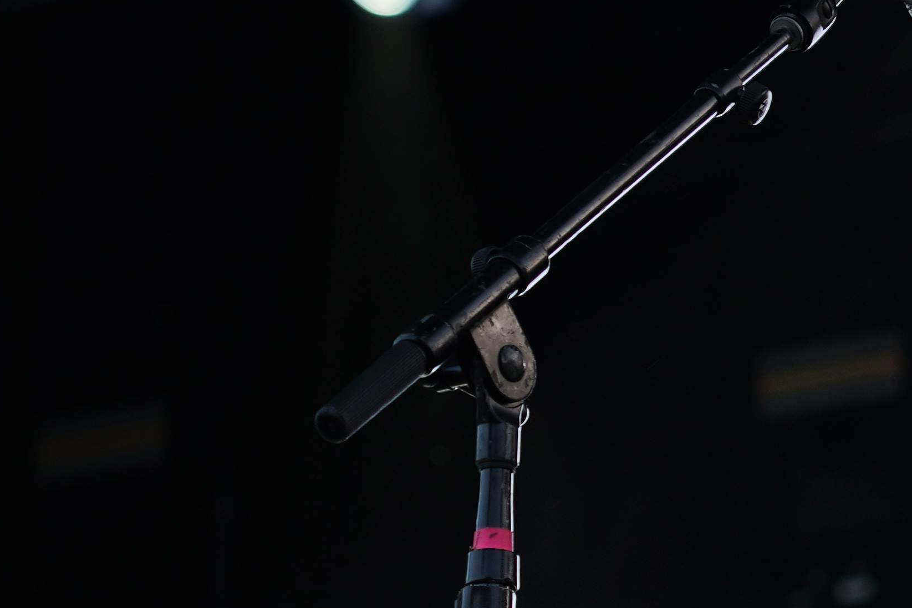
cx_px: 1391
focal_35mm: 310
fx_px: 7853
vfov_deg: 4.4
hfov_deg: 6.6
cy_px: 714
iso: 100
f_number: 4.5
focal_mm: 85
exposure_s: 1/100
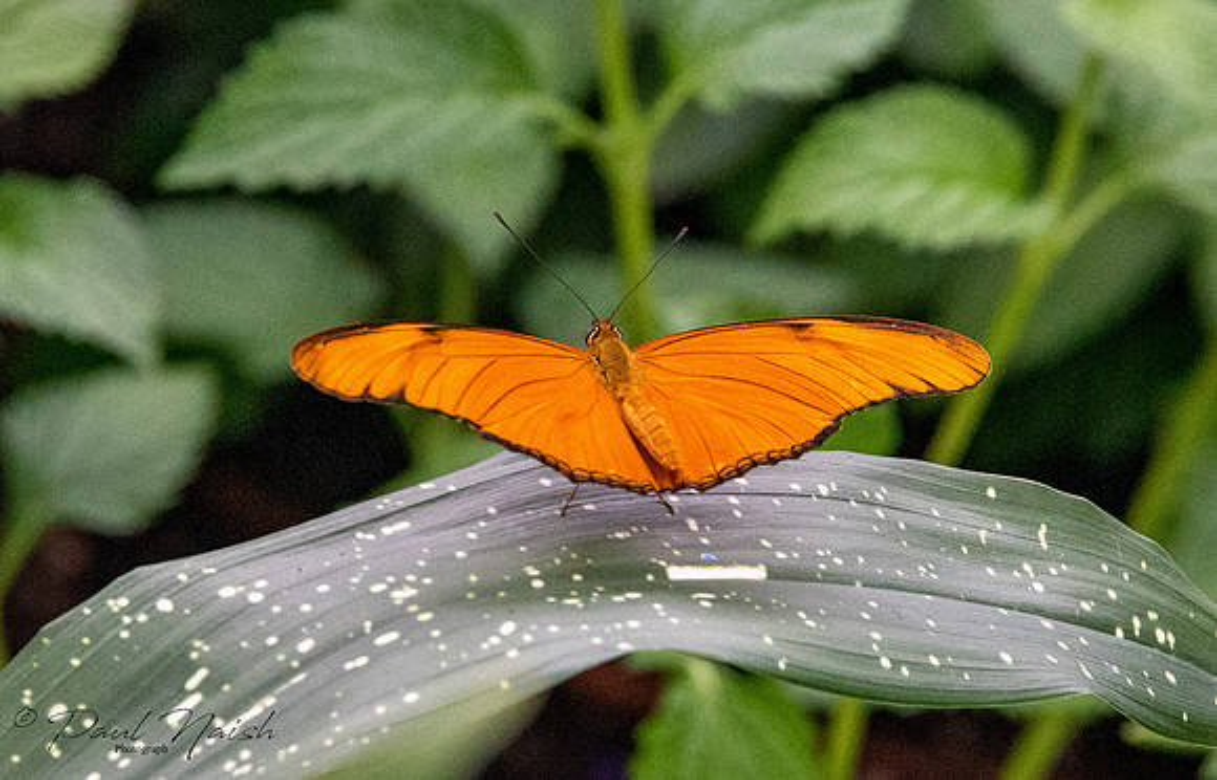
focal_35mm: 689
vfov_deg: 1.9
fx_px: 23028
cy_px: 356
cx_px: 598
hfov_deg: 3.0
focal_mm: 300
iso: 5600
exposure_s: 1/320
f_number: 8
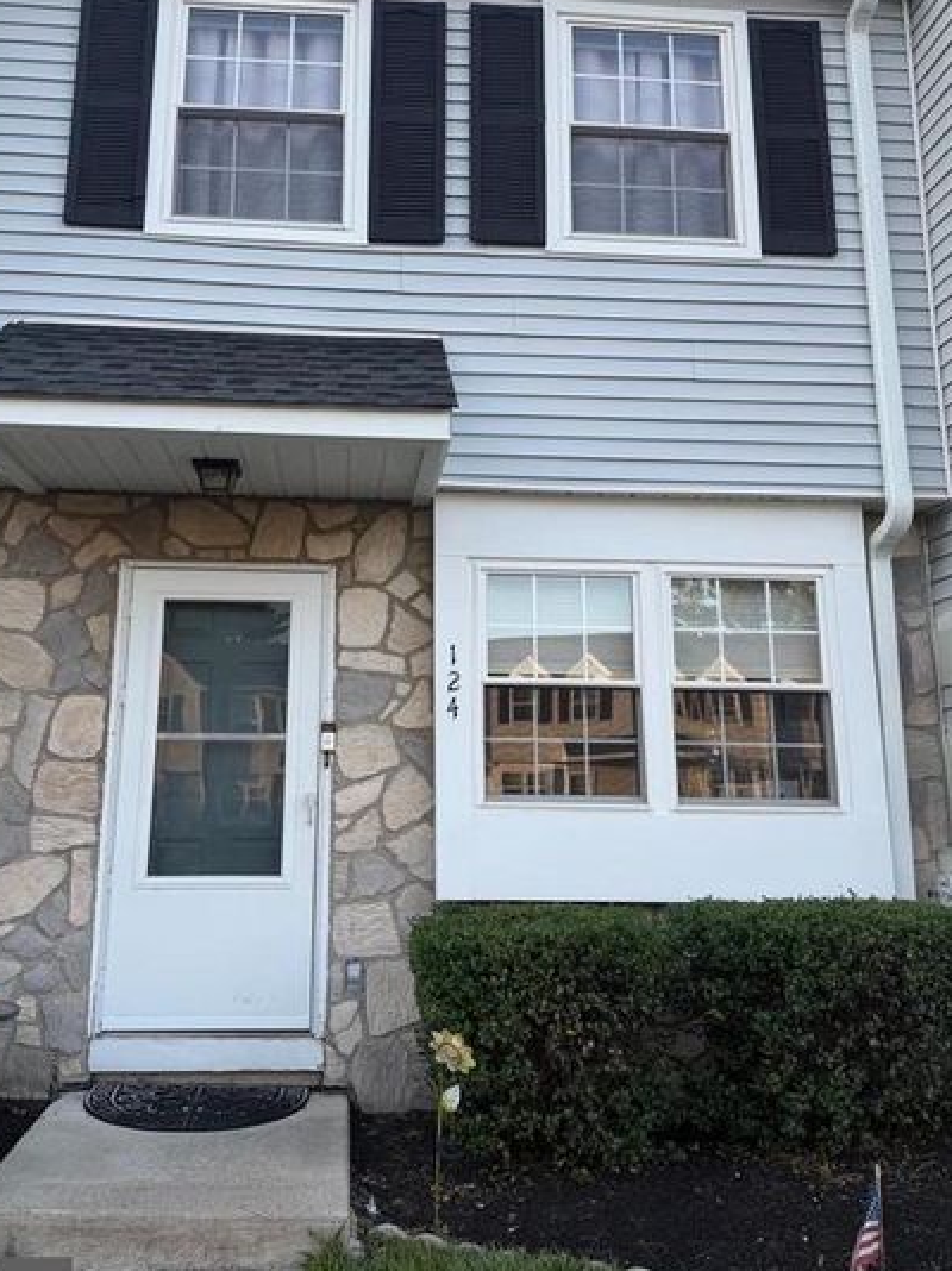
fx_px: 1101
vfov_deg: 59.8
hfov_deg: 46.6
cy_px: 549
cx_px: 409
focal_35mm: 30
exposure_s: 1/504
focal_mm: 6.76
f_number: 1.78
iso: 80
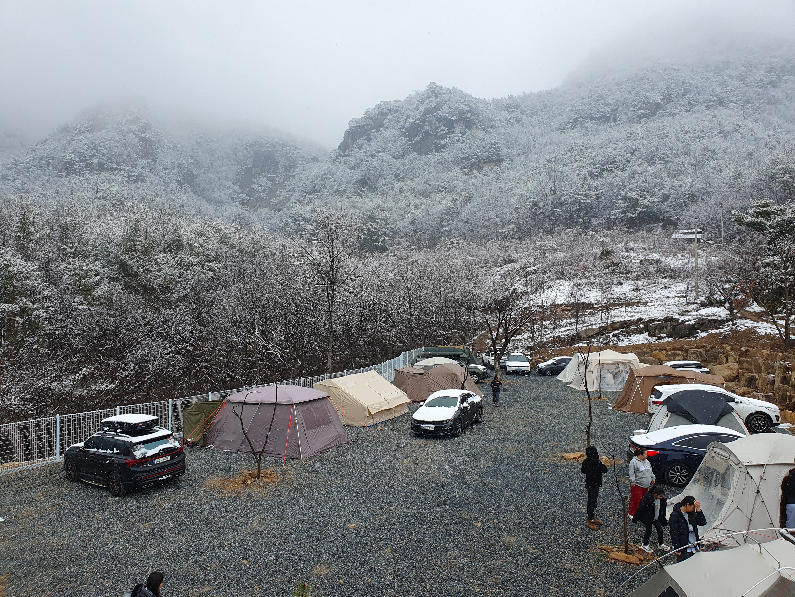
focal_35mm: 26
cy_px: 298
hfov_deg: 67.3
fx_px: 597
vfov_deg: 53.1
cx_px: 398
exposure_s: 1/355
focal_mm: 4.32
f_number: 2.4
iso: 50
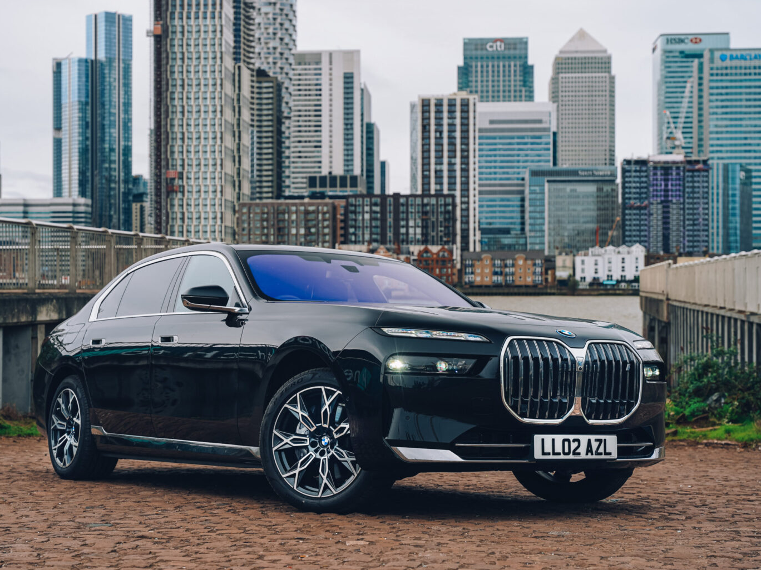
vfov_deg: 23.7
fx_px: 1358
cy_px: 283
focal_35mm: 62
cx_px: 342
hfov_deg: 31.3
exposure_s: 1/100
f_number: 4.5
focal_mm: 56.7
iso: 100
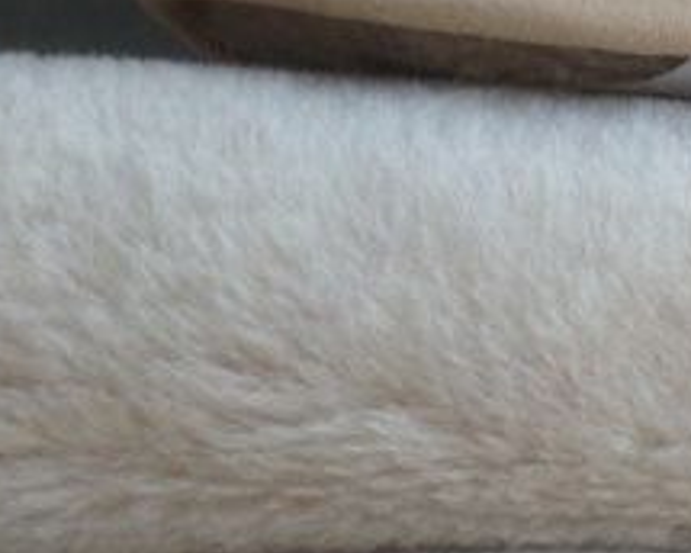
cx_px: 1250
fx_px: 2454
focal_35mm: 120
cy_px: 775
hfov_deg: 14.2
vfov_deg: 12.4
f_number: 2.4
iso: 50
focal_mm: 4.12
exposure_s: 1/154
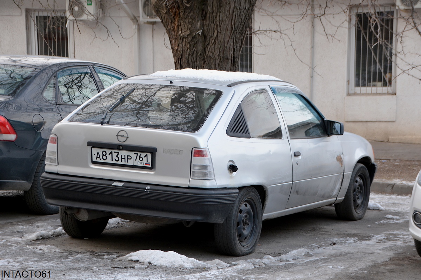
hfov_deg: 21.9
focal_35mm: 93
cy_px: 140
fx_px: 1087
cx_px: 210
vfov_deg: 14.7
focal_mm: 62
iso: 400
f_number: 5
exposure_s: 1/100
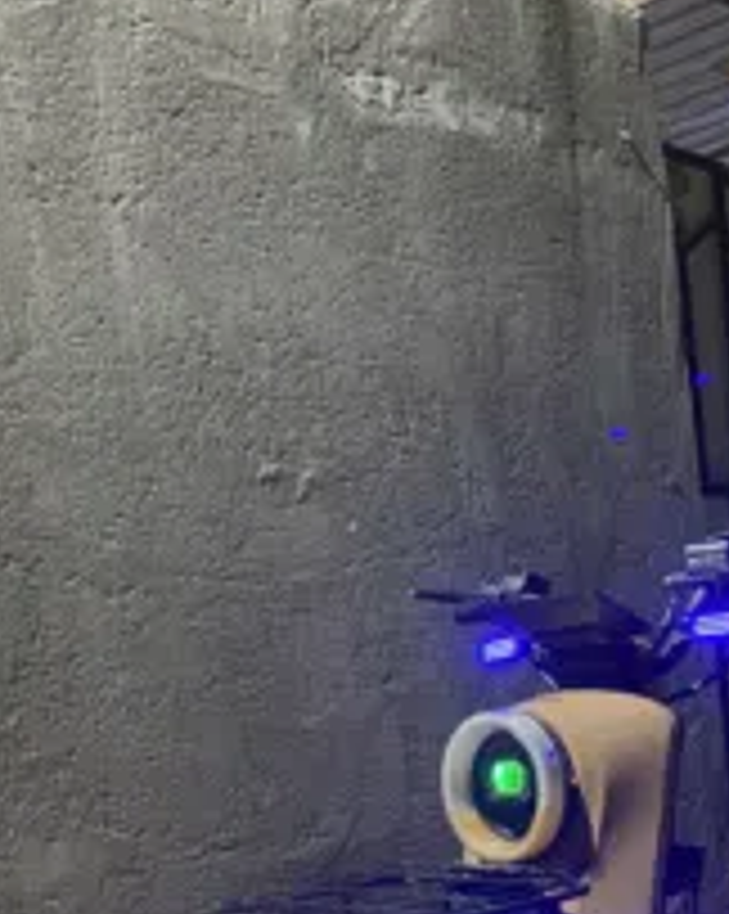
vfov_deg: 35.6
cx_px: 644
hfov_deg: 29.1
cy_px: 788
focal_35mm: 50
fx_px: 1351
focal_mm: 4.25
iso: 640
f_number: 1.8
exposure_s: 1/25
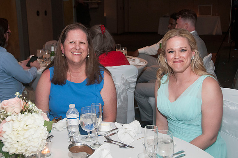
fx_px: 356
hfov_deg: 36.9
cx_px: 119
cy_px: 79
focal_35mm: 54
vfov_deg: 25.0
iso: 800
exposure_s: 1/60
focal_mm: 36
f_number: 5.6
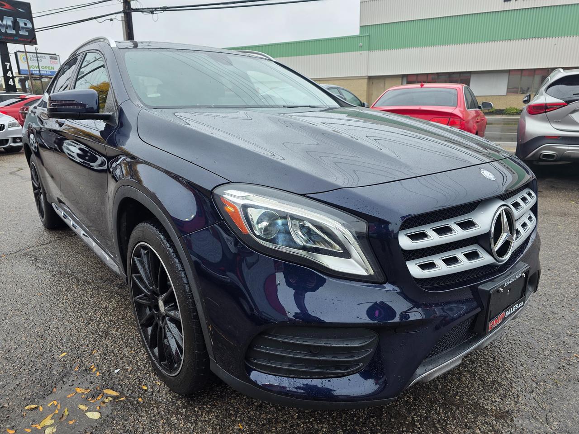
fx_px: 385
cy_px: 217
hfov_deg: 73.9
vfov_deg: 58.9
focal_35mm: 23
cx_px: 290
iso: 12
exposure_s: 1/200
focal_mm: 6.3
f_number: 1.7
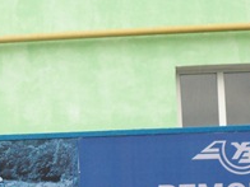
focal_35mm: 111
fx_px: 802
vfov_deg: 12.9
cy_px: 244
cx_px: 45
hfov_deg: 17.6
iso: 80
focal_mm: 5.7
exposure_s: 1/80
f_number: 2.9
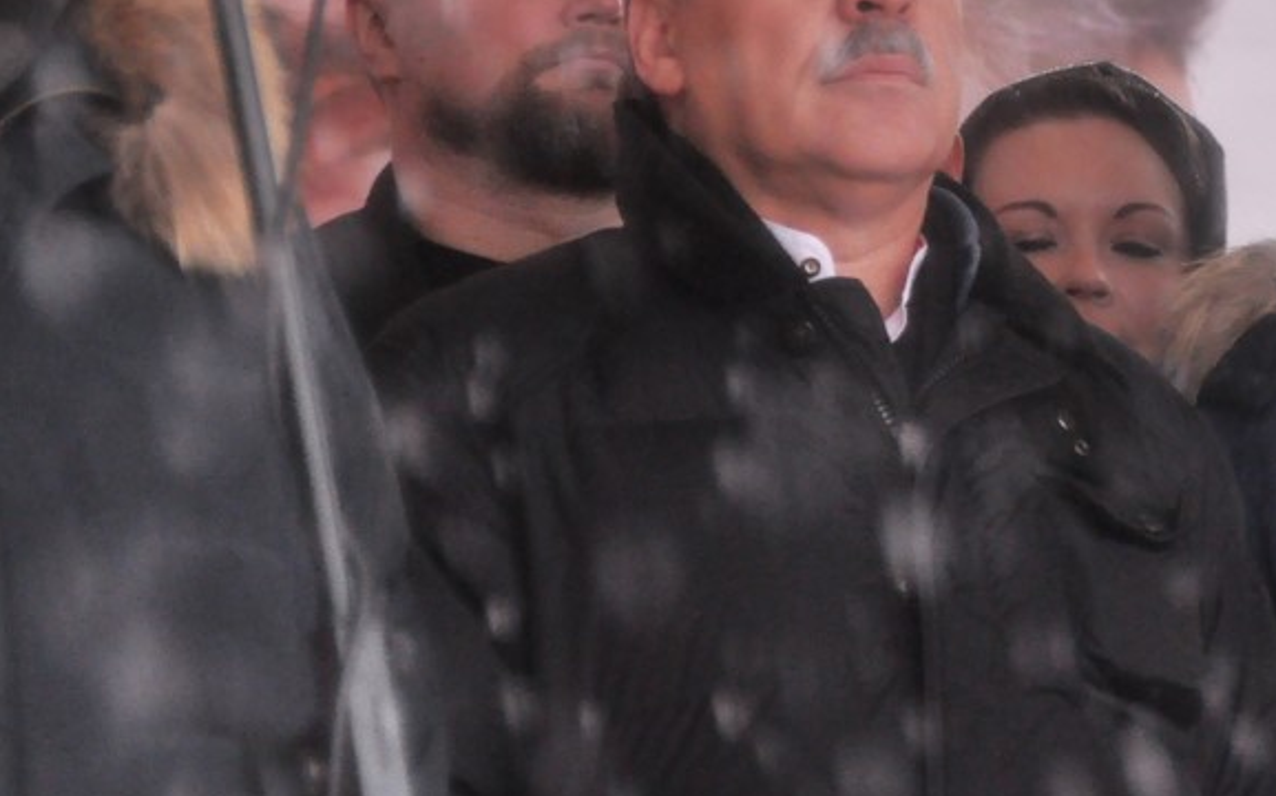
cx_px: 814
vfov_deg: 3.3
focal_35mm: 398
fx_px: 13834
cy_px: 172
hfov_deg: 5.3
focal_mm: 130
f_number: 5.6
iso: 1600
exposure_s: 1/160
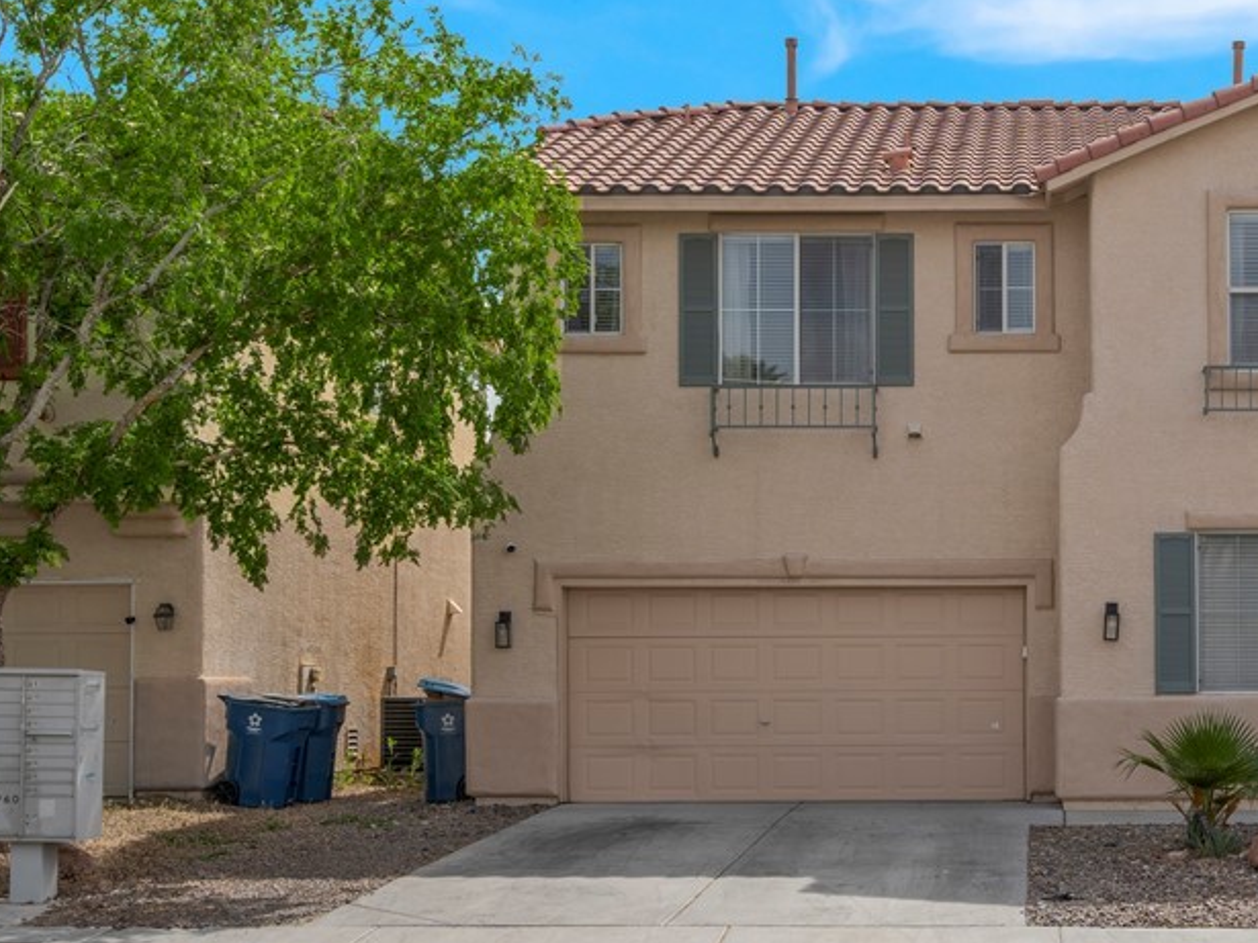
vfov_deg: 26.0
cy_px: 605
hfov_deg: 33.1
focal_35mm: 56
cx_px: 1049
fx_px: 2035
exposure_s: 1/250
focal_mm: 33
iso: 100
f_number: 9
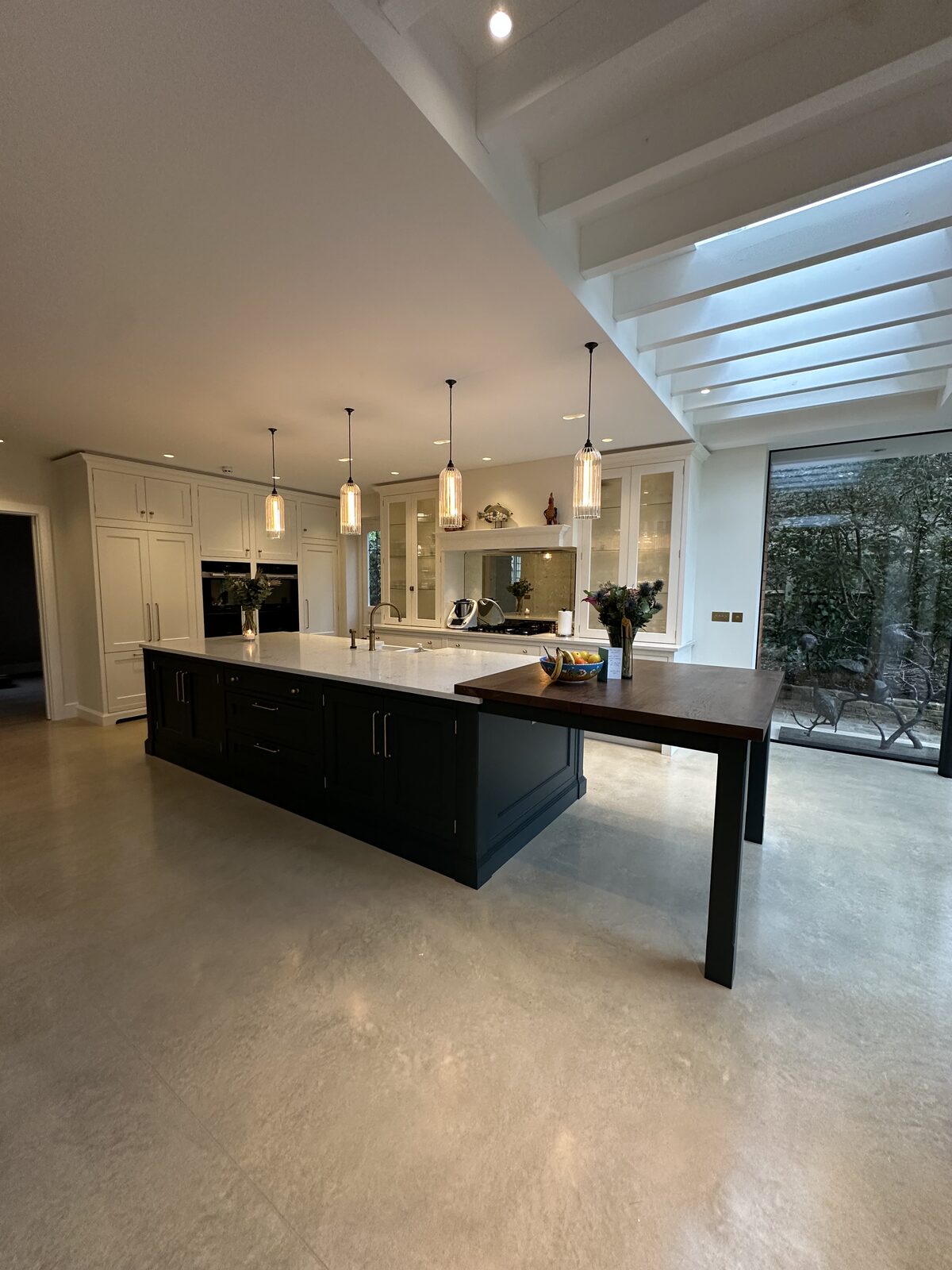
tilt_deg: -5.1
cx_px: 476
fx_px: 513
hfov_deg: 85.7
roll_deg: -1.0
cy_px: 635
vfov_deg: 102.1
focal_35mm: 14
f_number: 2.2
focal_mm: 2.22
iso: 250
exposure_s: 1/100
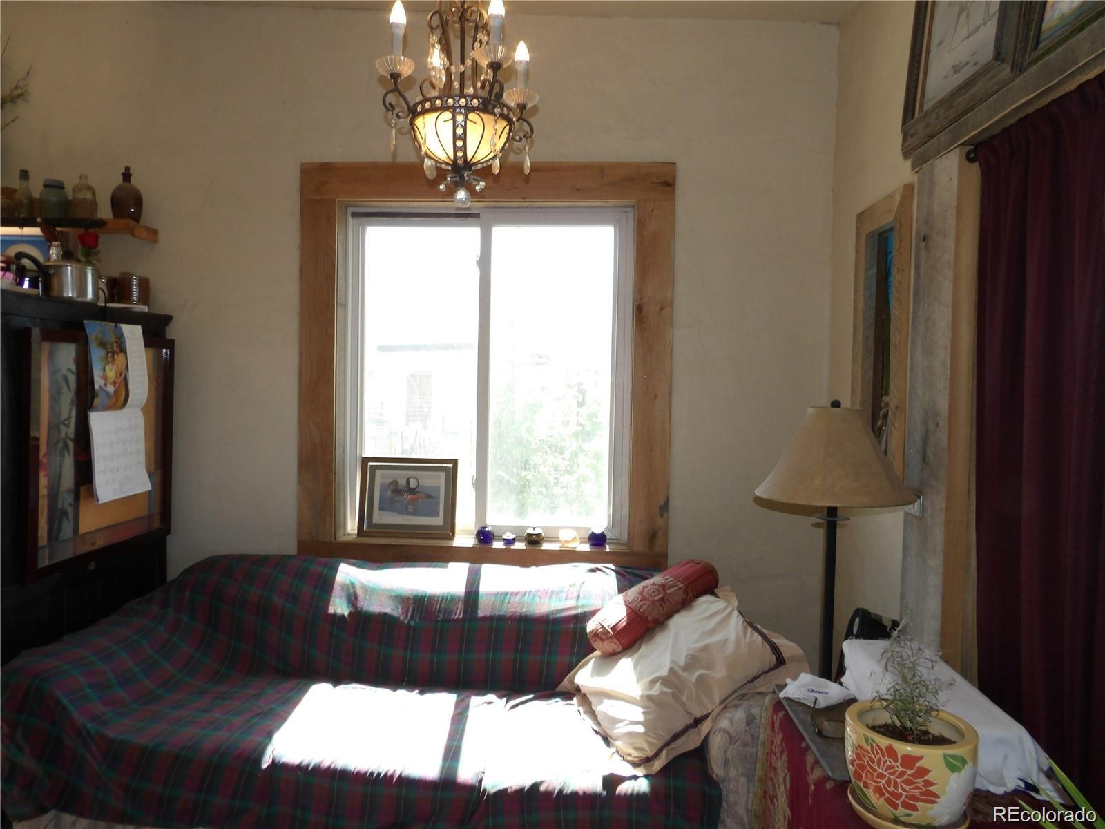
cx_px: 552
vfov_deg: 58.9
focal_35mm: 23
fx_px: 734
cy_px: 414
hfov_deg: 73.9
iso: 100
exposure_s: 1/36
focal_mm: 4.2
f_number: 4.1
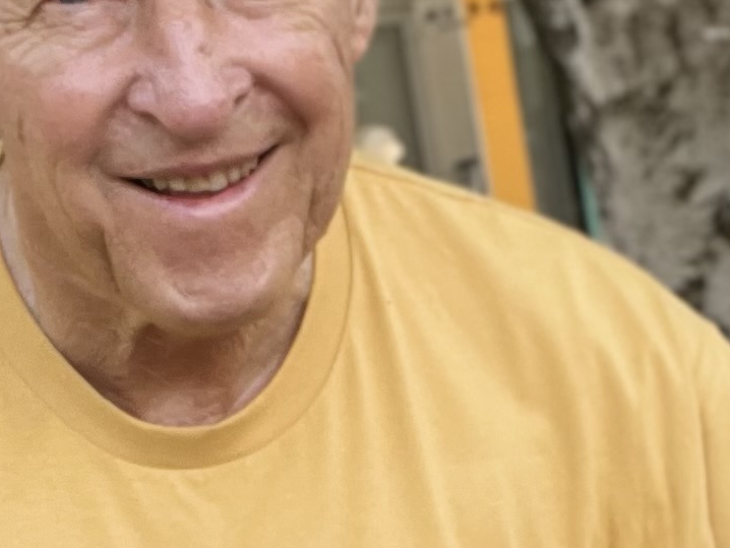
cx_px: 389
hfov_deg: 15.3
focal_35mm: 129
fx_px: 2721
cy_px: 876
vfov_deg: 11.0
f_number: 2.2
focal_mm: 2.71
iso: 40
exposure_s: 1/124
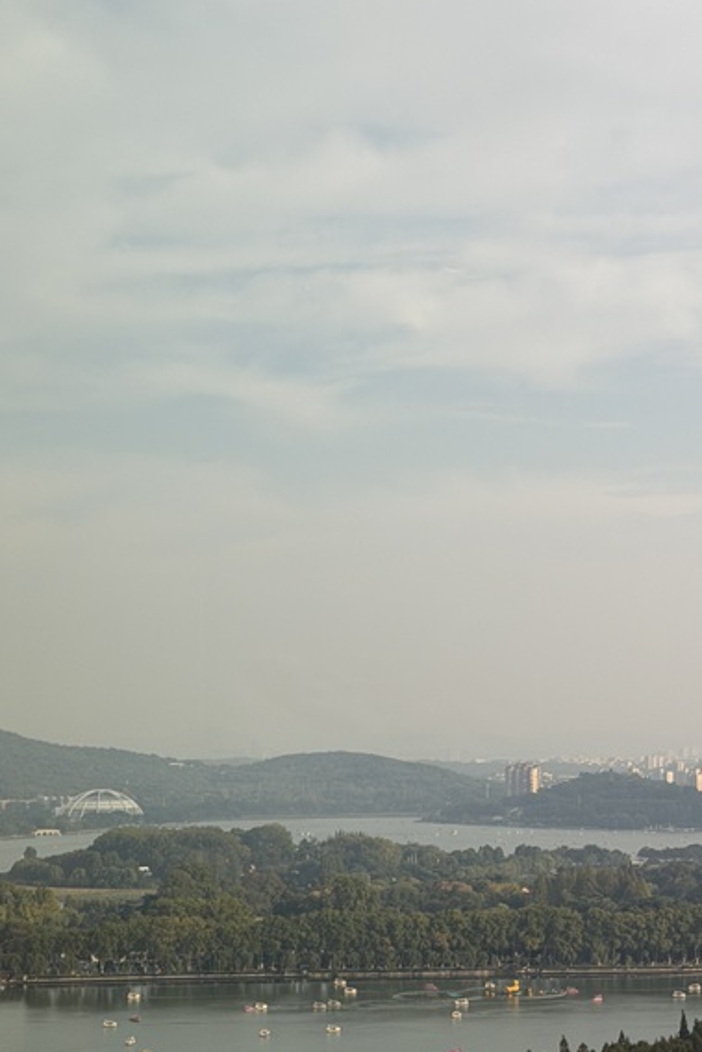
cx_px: 426
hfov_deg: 16.6
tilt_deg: +1.6
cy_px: 677
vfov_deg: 24.7
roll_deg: +0.4
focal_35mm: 82
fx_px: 2397
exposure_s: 1/1931
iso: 64
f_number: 1.78
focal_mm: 6.76
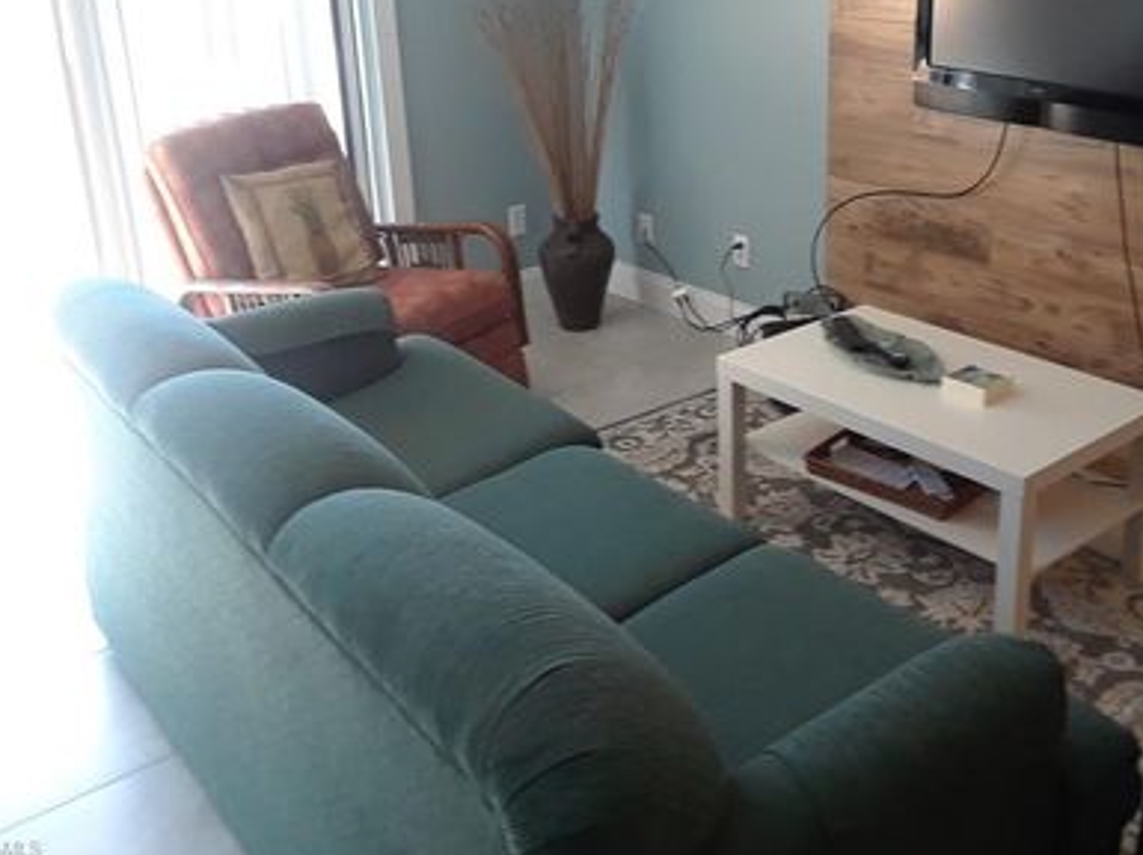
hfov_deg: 47.7
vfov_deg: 36.5
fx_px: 1287
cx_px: 674
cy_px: 304
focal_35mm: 39
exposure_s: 1/30
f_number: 1.9
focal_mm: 2.47
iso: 80
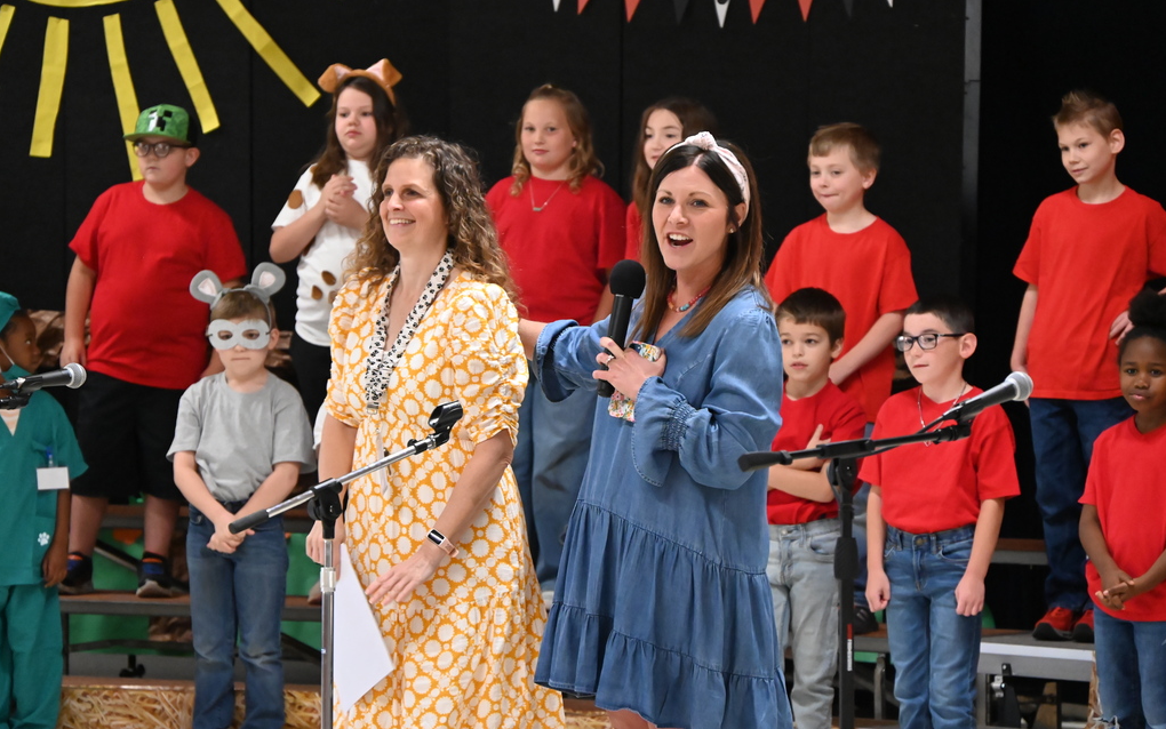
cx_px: 584
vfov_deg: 7.1
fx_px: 5848
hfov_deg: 11.4
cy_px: 386
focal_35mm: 184
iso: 11400
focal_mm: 180
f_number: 6.3
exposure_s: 1/125
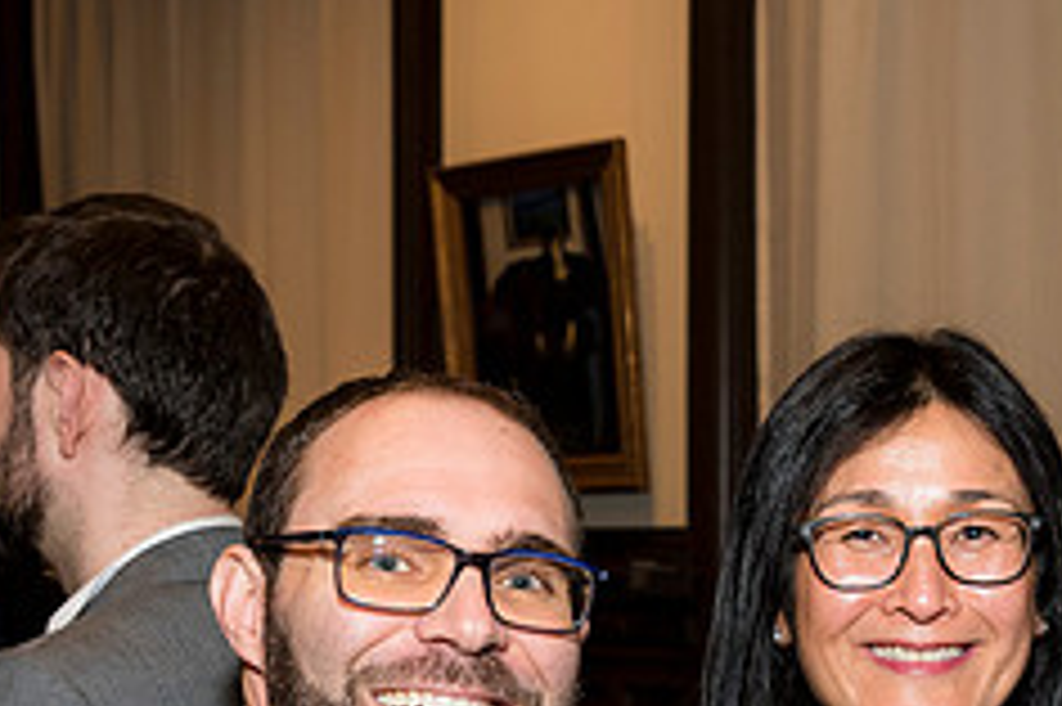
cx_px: 934
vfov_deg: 17.1
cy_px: 789
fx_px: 2270
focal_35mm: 77
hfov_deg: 25.6
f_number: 5
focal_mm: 26
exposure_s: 1/125
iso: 800
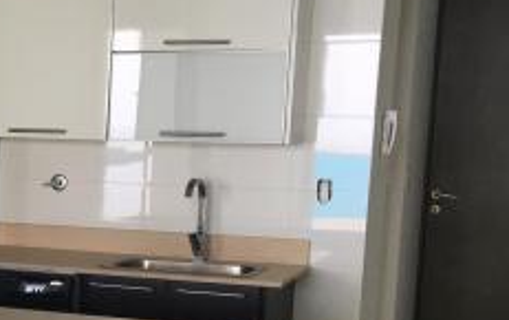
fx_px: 1181
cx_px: -126
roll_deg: -0.5
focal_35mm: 85
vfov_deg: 15.3
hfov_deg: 22.2
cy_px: 282
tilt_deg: -7.2
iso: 40
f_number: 2.2
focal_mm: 4.15
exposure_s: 1/120
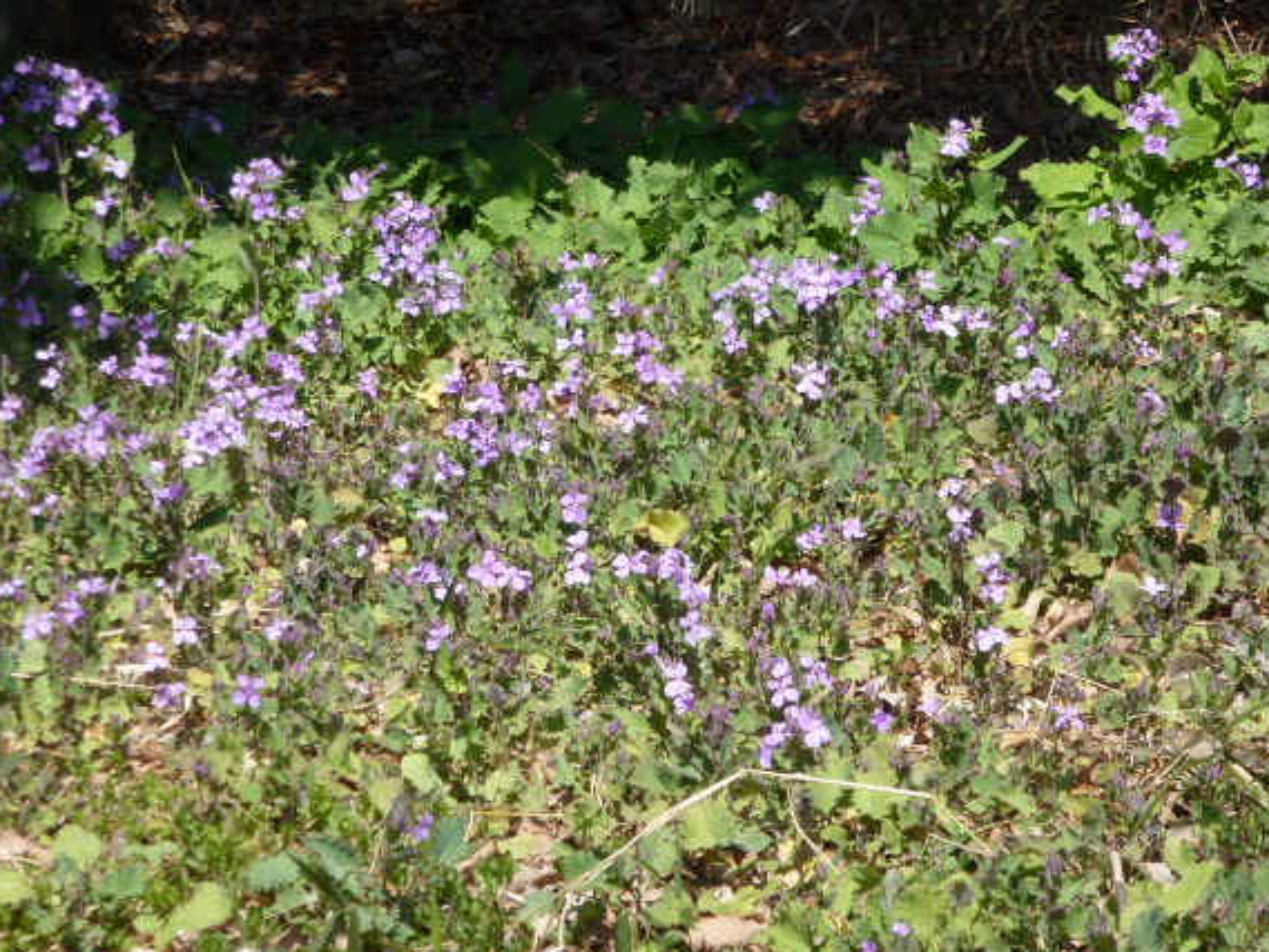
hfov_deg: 10.5
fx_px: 6930
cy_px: 462
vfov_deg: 7.9
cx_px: 564
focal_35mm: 189
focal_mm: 30.1
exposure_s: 1/320
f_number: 5.4
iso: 100
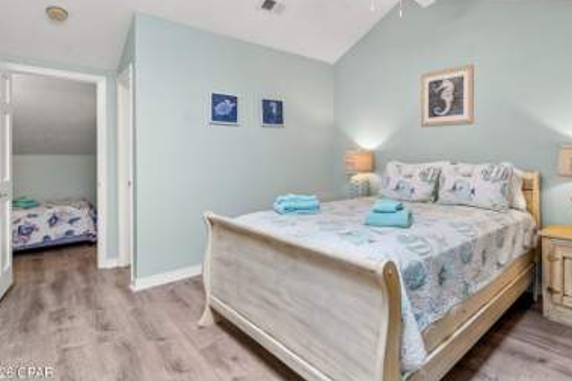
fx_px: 302
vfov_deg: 63.9
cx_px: 334
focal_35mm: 19
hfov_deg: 86.2
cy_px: 152
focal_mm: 10
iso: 400
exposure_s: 1/3
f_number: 8
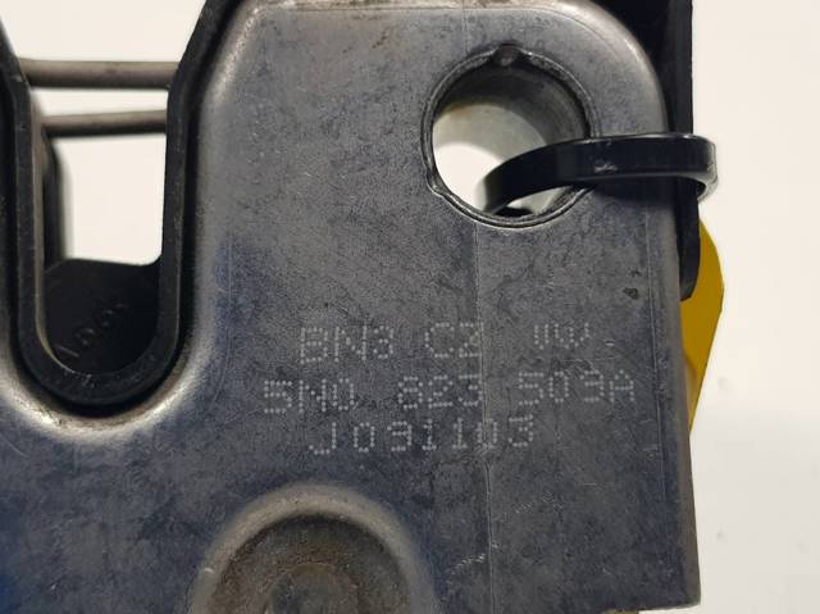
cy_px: 307
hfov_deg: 67.3
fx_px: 615
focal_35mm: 26
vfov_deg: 53.0
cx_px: 410
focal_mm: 4.2
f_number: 1.7
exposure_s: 1/260
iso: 40
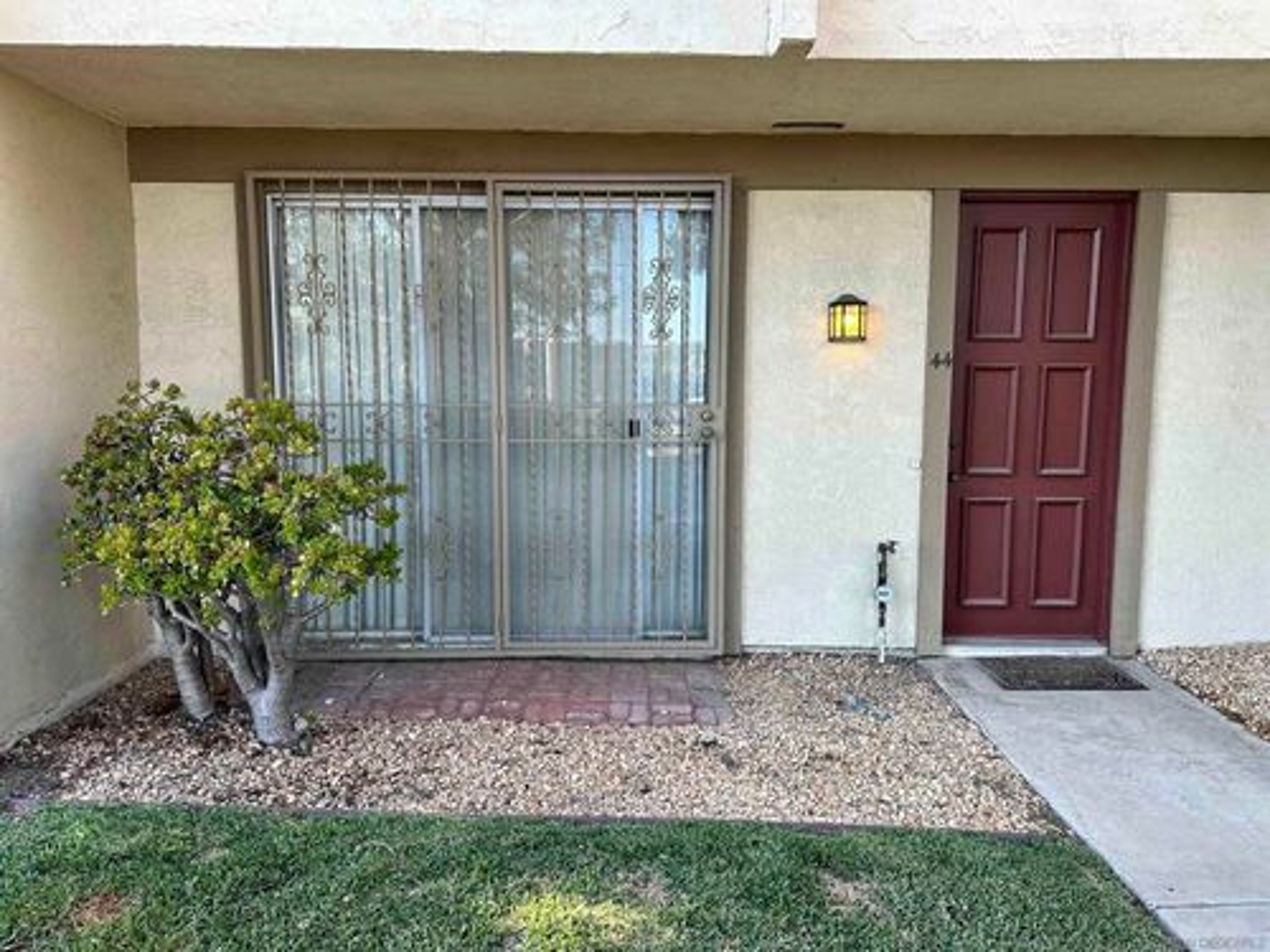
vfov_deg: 56.8
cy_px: 476
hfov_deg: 71.6
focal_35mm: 24
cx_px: 635
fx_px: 881
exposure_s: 1/253
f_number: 1.78
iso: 80
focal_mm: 6.86
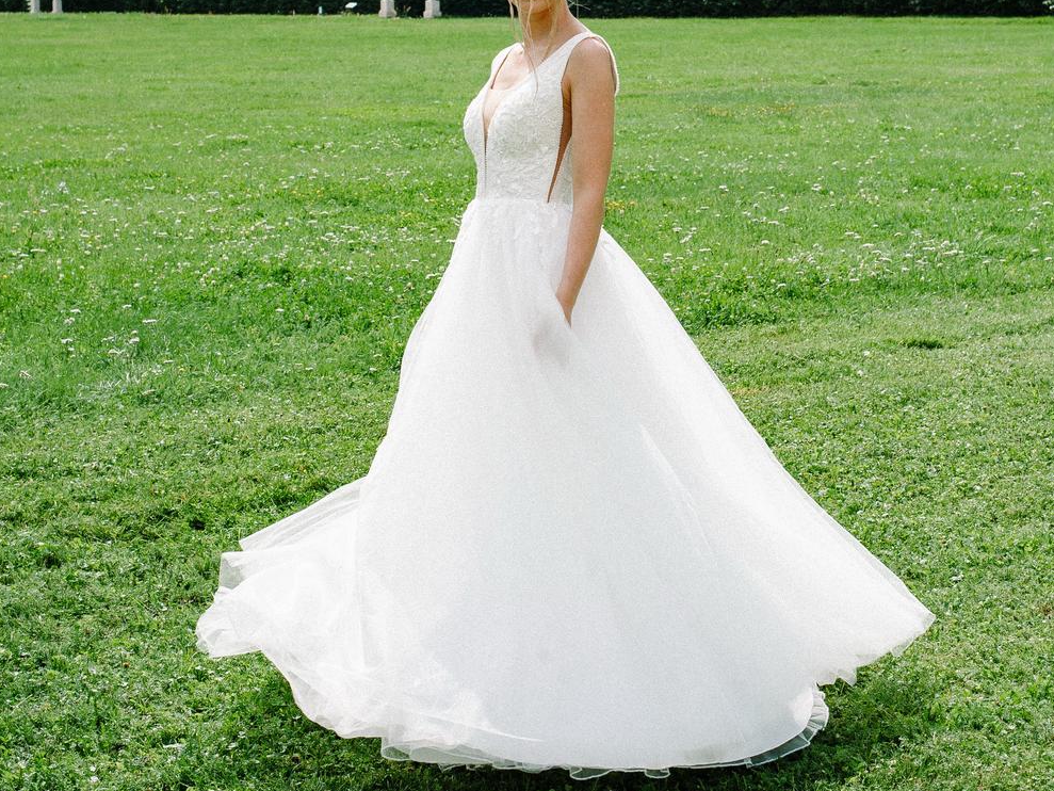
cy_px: 107
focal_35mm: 73
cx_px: 526
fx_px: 2223
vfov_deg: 19.9
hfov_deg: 26.7
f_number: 9
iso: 400
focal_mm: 50
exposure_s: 1/1250
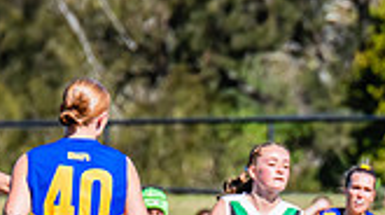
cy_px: 292
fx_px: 15800
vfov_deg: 0.8
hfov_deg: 1.4
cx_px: 625
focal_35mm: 1551
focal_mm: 420
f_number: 10
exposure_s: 1/1250
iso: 640
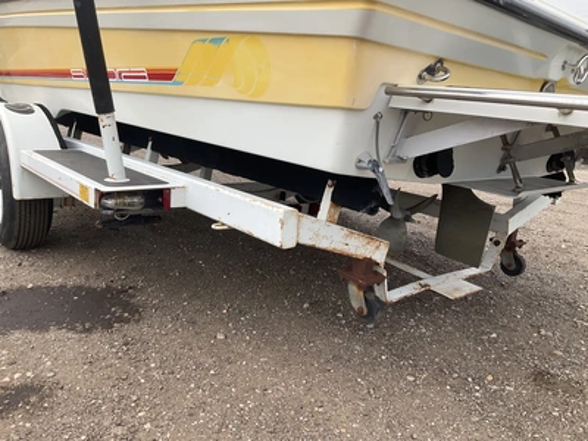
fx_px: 493
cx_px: 294
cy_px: 220
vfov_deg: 48.2
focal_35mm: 29
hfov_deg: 61.7
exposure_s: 1/574
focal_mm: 3
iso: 25
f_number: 1.8
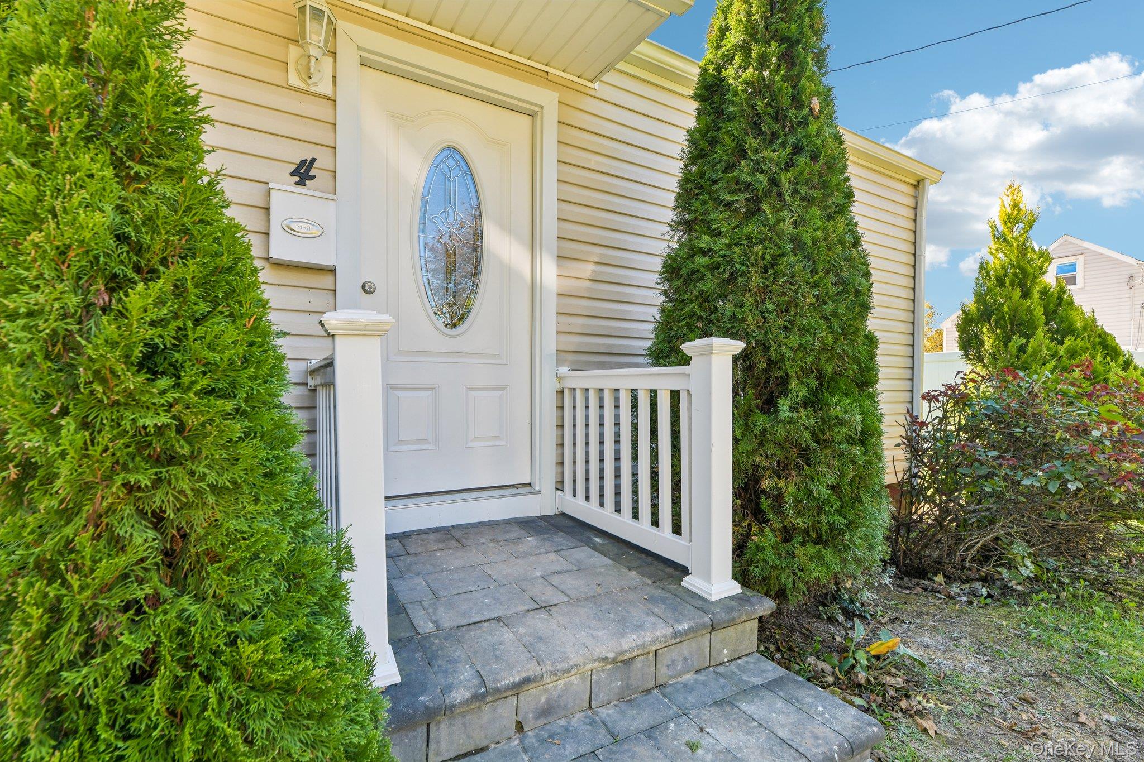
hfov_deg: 96.7
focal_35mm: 16
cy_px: 381
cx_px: 572
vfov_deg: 73.7
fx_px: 508
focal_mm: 16
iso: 250
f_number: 9
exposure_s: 1/100
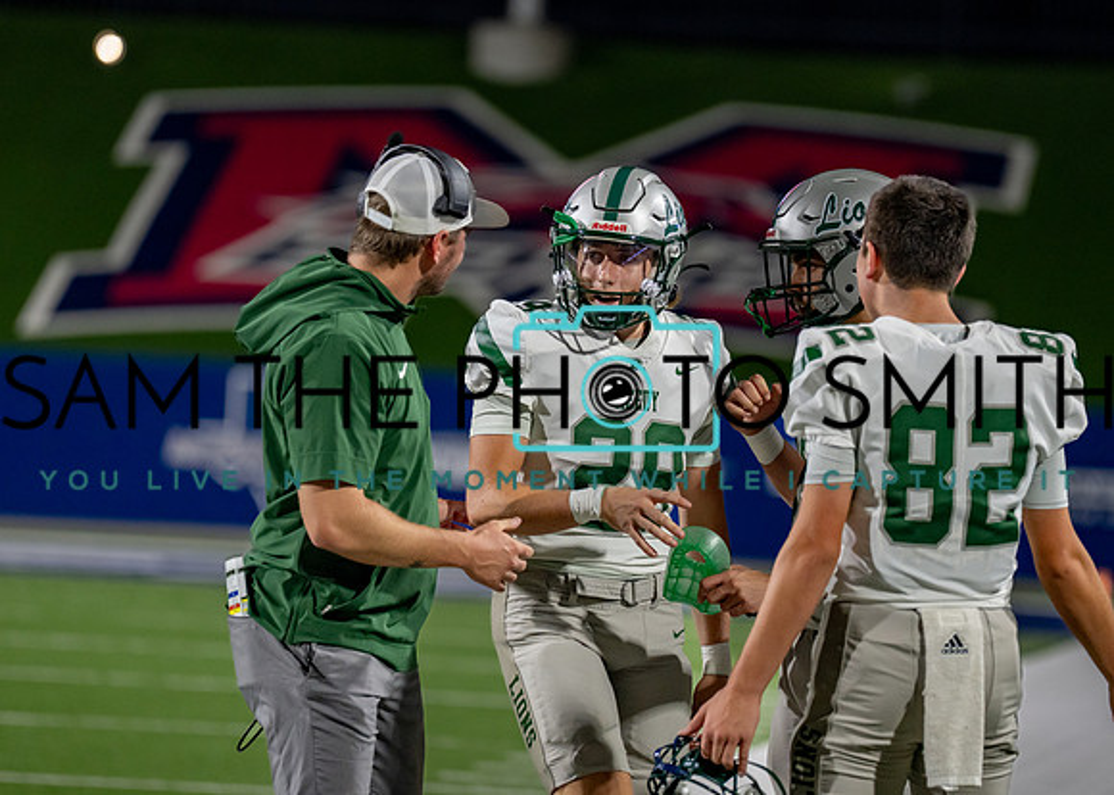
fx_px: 8224
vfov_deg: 5.5
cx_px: 586
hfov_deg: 7.7
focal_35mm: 260
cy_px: 353
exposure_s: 1/1250
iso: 2000
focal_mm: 200
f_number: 2.8
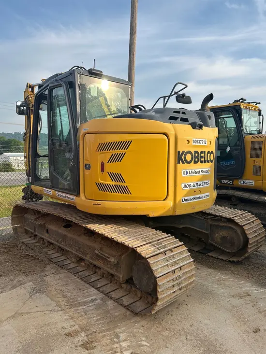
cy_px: 177
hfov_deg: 53.1
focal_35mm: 26
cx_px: 133
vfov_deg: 67.3
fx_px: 266
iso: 50
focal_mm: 5.7
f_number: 1.5
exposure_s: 1/1779
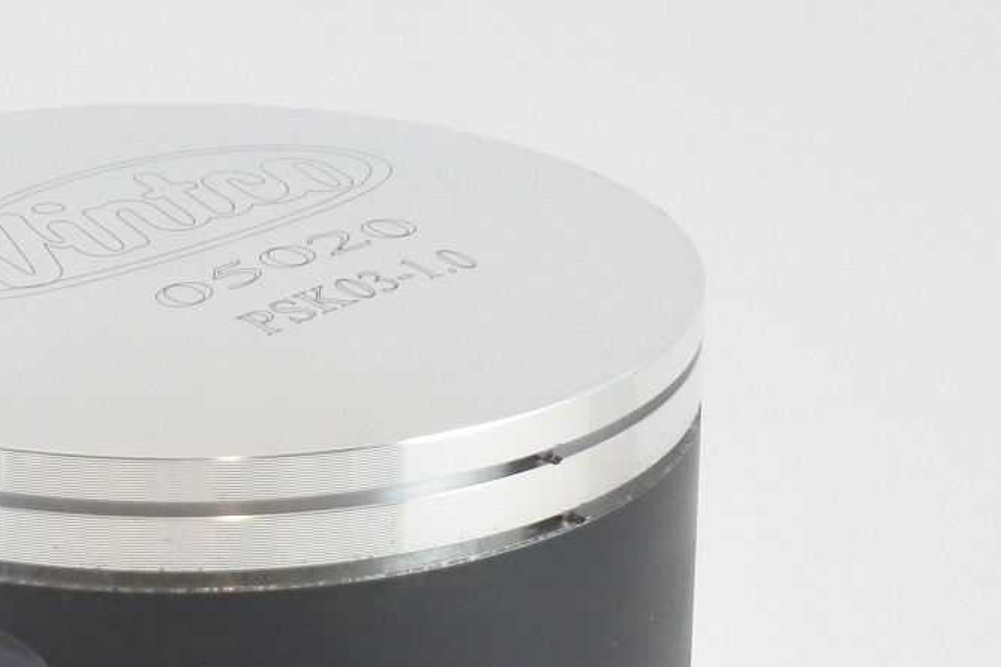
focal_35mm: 152
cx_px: 184
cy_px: 725
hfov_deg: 13.4
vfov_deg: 8.9
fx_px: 4225
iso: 720
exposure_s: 1/125
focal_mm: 21
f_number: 4.8
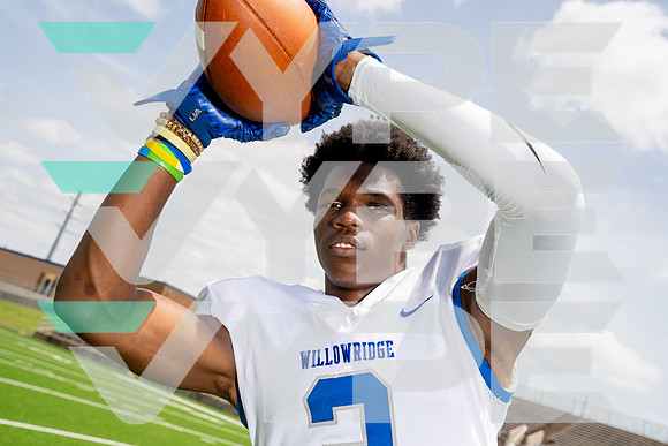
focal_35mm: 41
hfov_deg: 47.4
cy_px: 223
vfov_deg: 32.6
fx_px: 761
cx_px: 334
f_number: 8
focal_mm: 41
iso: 100
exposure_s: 1/250
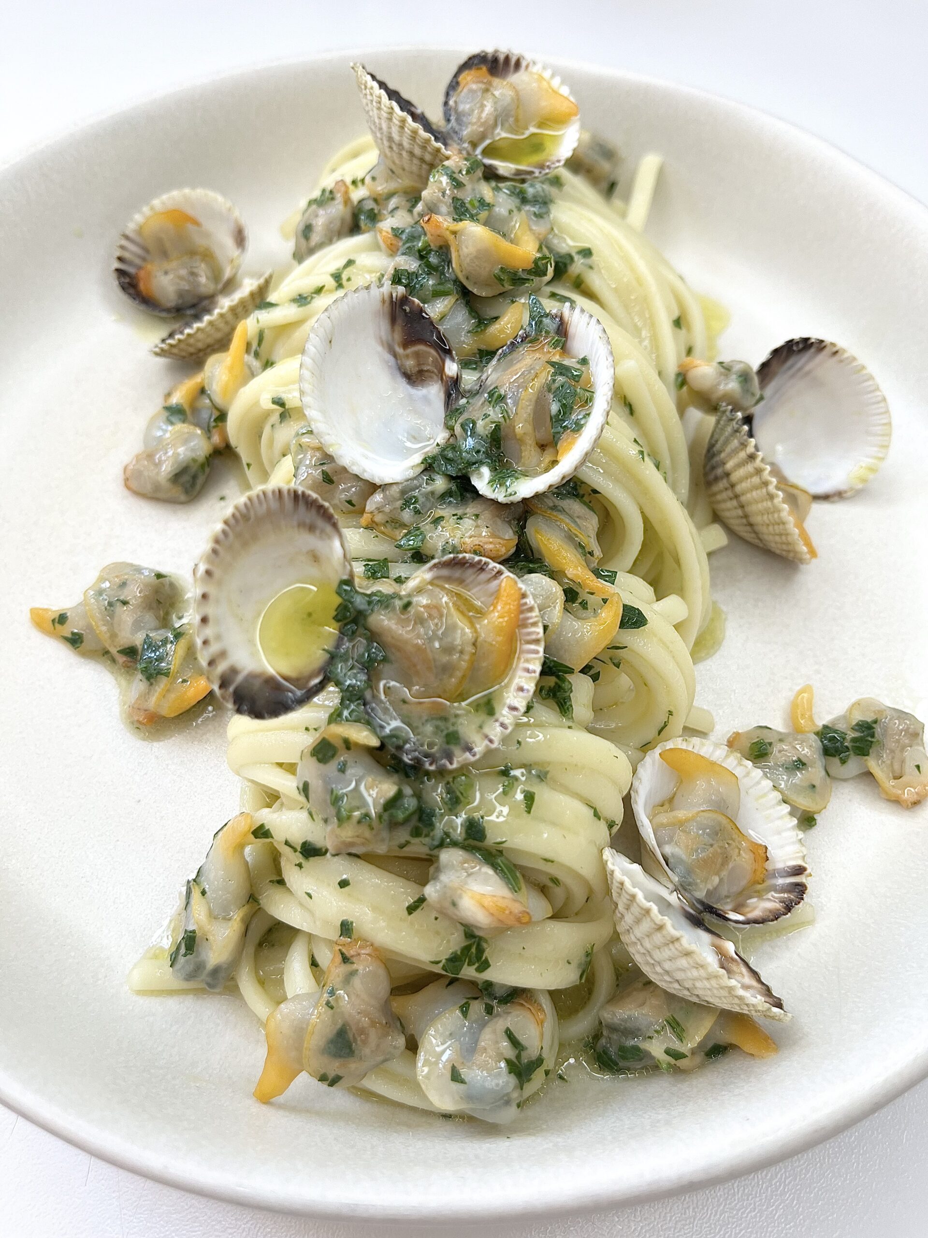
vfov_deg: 67.3
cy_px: 619
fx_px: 929
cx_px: 464
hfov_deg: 53.1
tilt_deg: -58.4
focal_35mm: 26
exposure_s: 1/120
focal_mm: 5.1
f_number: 1.6
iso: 32
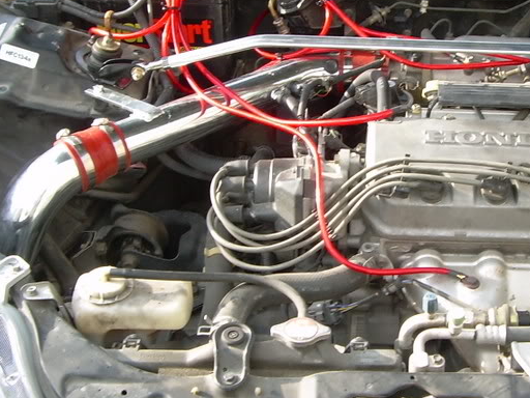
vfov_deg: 19.3
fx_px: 1164
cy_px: 125
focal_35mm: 76
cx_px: 413
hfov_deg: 25.3
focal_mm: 6.3
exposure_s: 1/105
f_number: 2.8
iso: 50
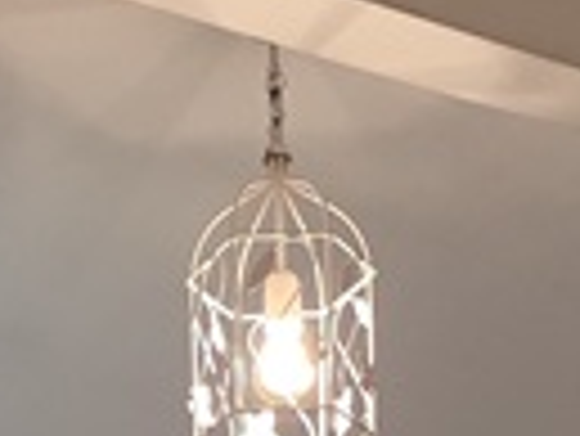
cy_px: 1236
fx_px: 1727
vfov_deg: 10.7
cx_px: 193
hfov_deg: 19.0
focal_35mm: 103
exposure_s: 1/100
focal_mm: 2.2
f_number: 1.9
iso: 200
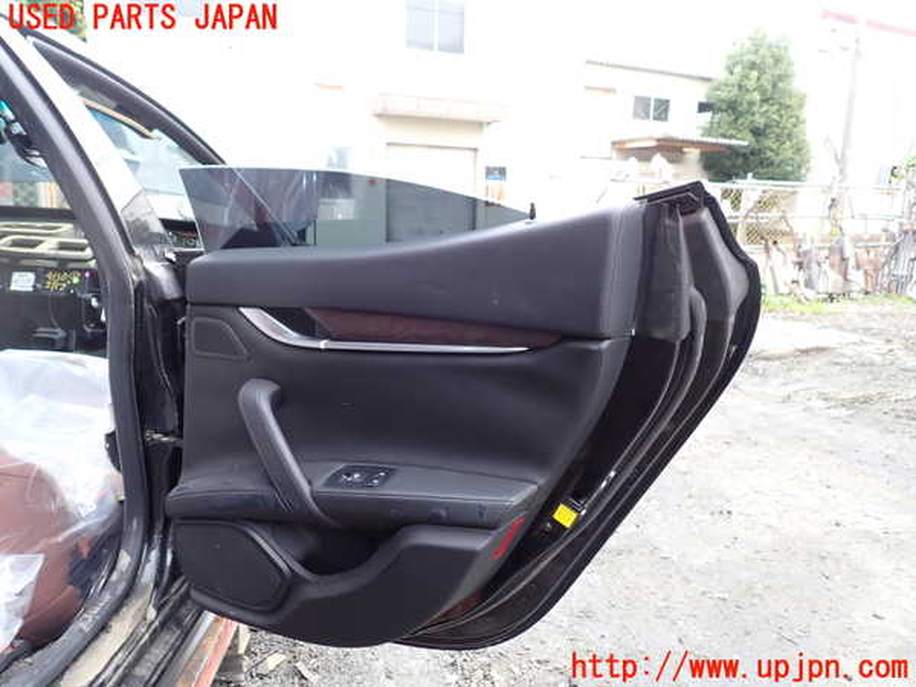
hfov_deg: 69.4
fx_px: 662
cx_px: 458
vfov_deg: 54.9
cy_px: 344
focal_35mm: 25
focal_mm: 4.5
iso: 100
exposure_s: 1/100
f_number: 2.8
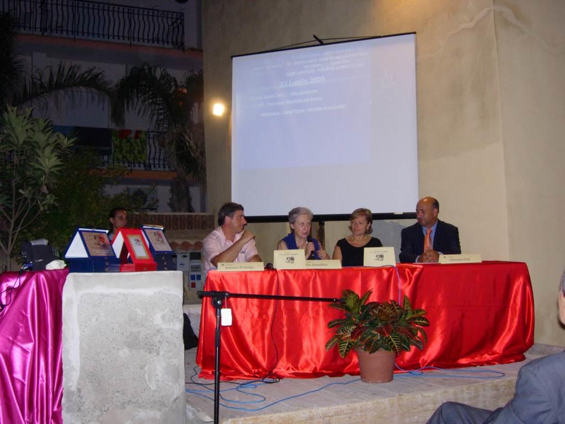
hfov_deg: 45.8
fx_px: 669
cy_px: 212
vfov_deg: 35.1
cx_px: 282
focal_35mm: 41
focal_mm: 8.5
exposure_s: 1/148
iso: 183
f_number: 2.9
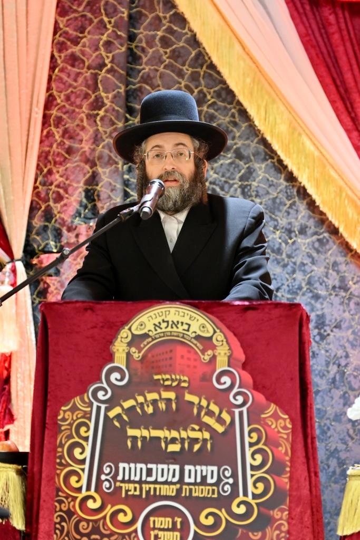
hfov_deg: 5.7
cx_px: 180
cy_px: 270
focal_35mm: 240
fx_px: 3599
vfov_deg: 8.6
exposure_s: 1/250
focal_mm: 160
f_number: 2.8
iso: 500
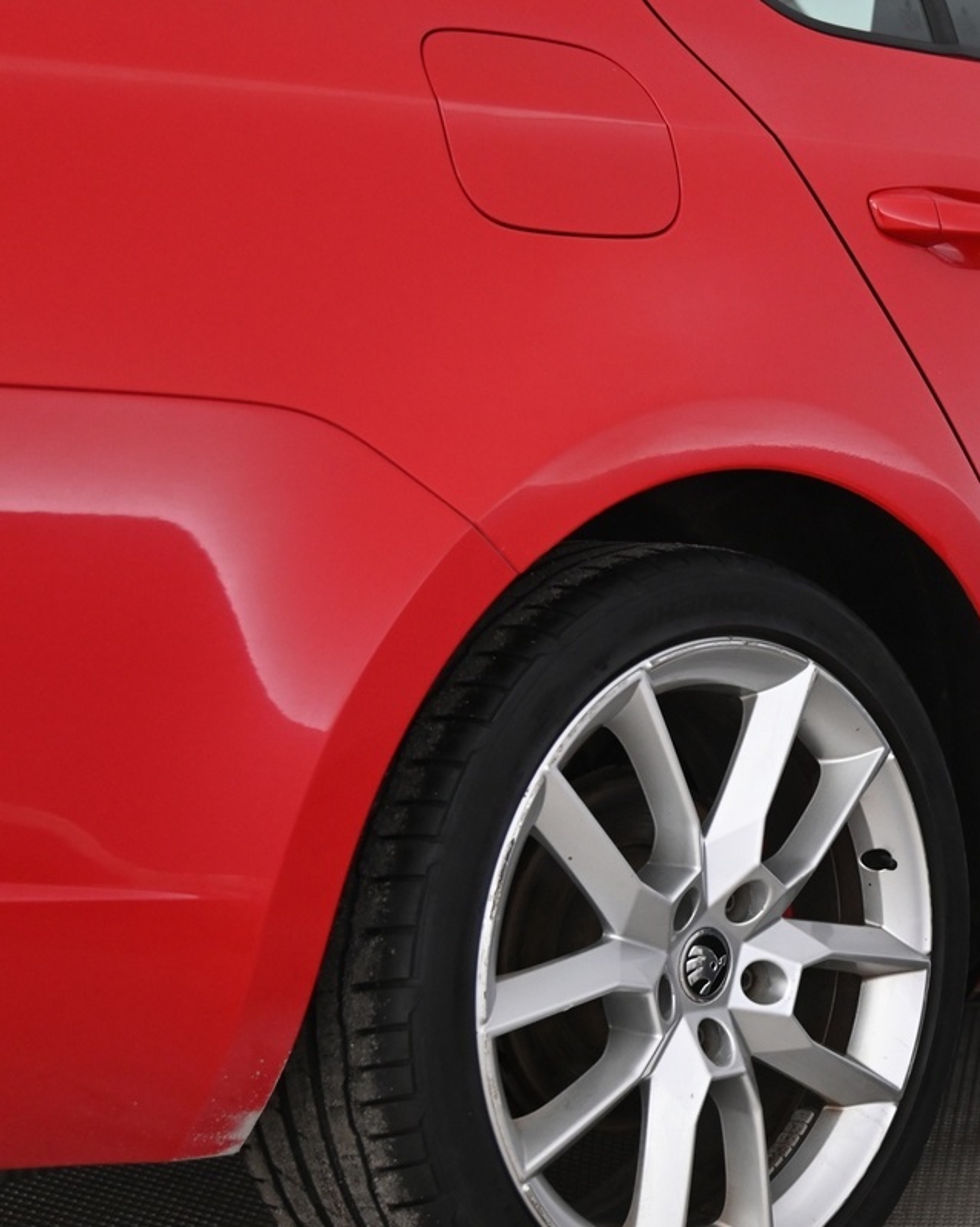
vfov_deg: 22.6
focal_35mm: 84
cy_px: 829
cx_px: 1051
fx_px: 3047
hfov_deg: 17.7
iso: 2000
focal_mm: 44
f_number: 4
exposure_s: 1/80
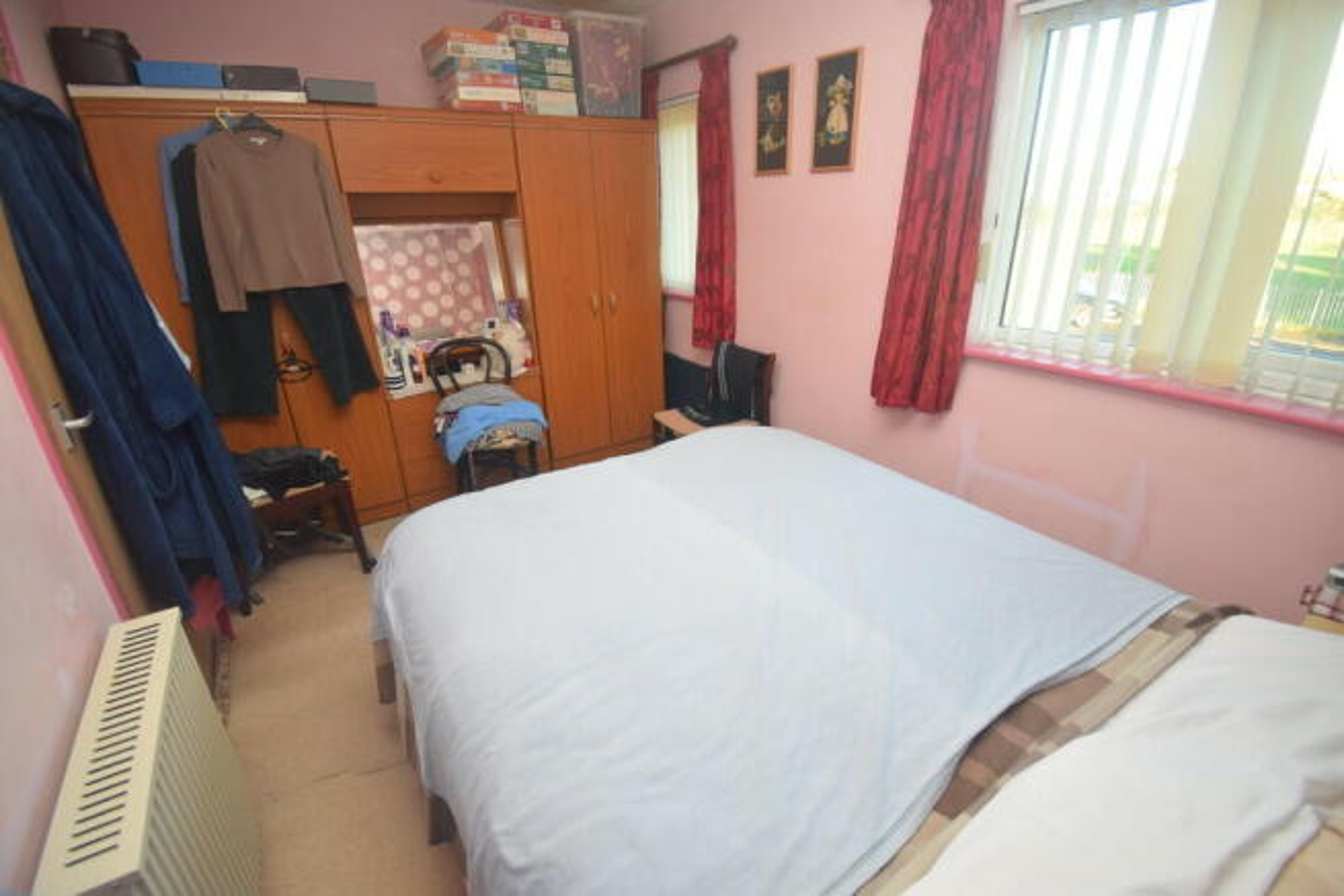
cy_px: 448
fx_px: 560
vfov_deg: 77.4
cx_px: 672
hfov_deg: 100.4
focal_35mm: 15
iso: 560
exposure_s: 1/60
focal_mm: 10
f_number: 4.5
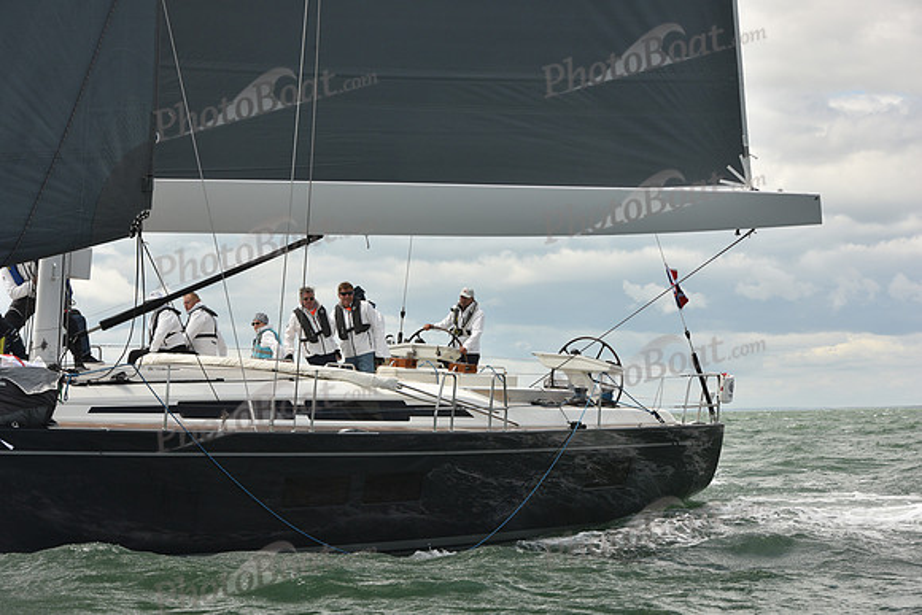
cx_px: 461
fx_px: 2971
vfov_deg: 11.8
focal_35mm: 116
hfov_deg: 17.6
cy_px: 308
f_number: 10
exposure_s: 1/800
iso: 320
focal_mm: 116
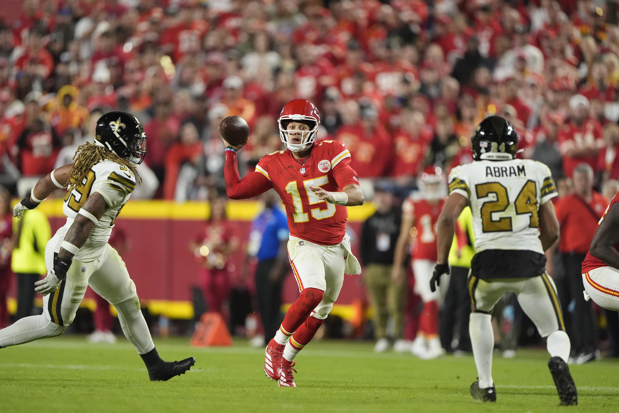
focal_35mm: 600
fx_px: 10316
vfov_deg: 2.3
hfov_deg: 3.4
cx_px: 310
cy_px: 206
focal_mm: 600
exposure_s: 1/2000
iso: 5000
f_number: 4
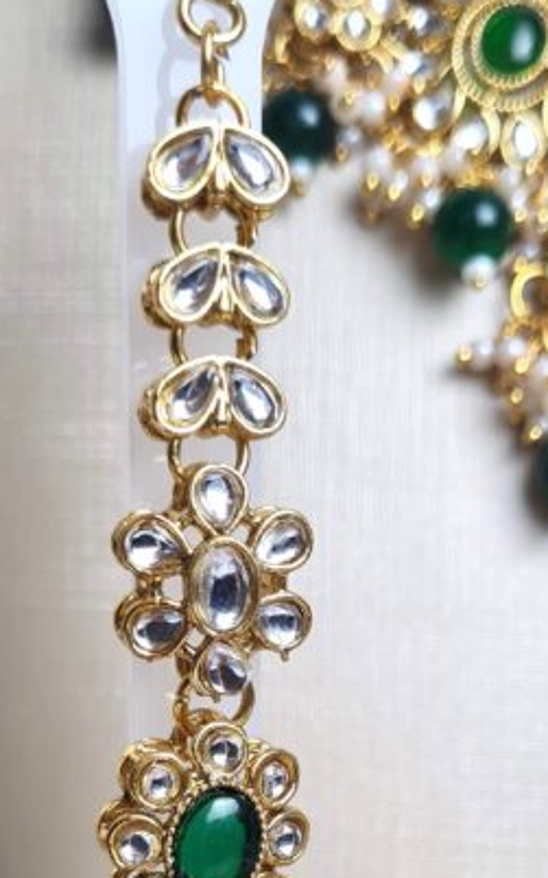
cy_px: 726
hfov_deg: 20.3
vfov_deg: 31.0
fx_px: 1530
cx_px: 297
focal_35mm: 64
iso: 50
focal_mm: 5.4
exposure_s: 1/120
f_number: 1.8
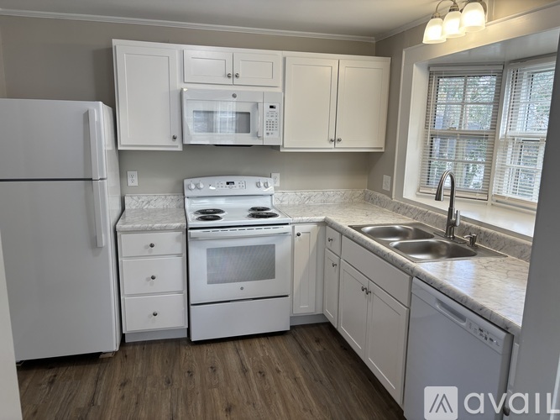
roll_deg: -1.7
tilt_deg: -11.5
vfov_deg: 53.0
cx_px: 280
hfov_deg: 67.3
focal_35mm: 26
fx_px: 421
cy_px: 210
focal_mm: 5.96
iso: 64
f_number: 1.6
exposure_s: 1/120
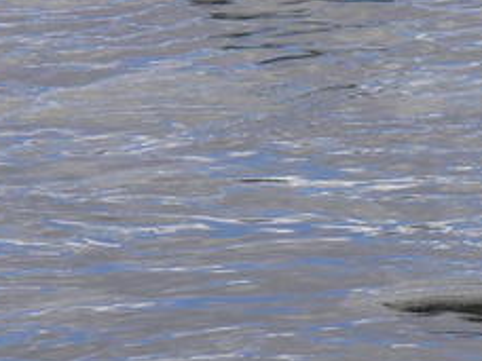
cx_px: 784
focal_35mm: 848
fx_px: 11808
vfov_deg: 1.8
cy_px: 382
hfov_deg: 2.3
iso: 80
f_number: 5.6
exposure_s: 1/500
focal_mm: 40.2
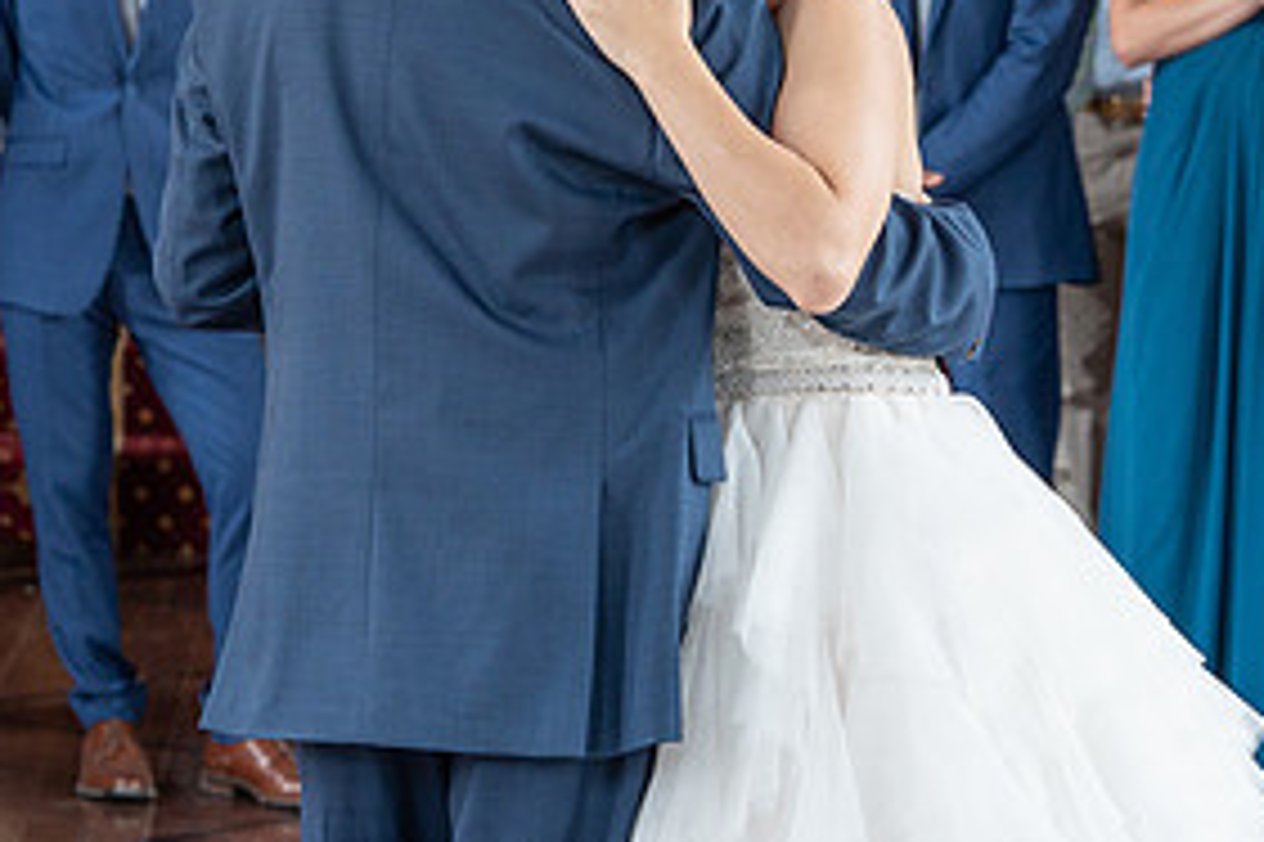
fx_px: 6211
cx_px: 457
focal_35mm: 177
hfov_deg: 11.6
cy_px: -60
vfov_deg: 7.7
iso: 1000
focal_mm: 80
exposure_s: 1/250
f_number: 5
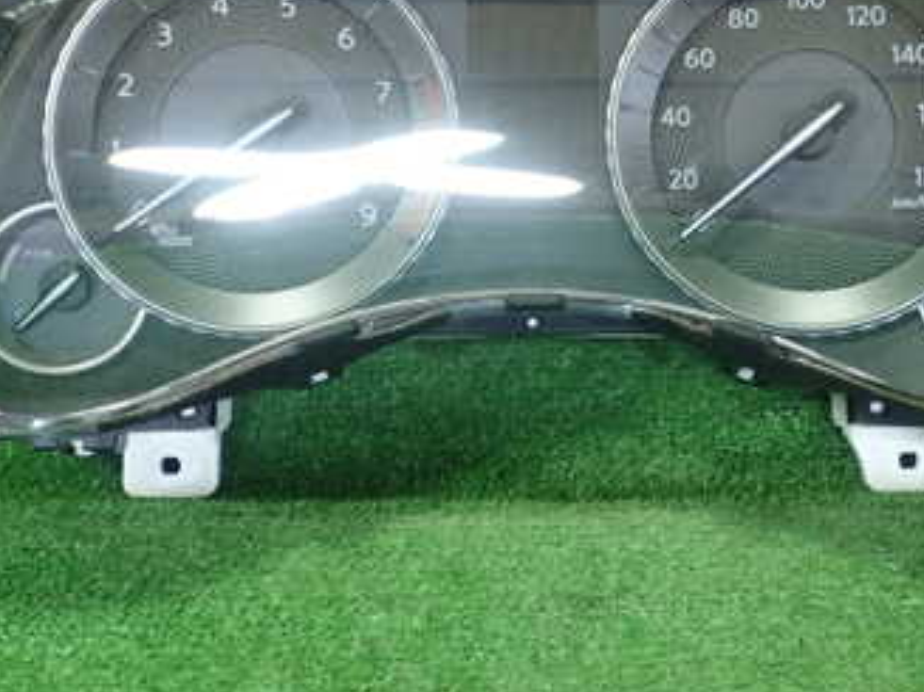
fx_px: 1468
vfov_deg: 26.1
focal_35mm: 55
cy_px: 144
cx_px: 520
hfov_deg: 34.9
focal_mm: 5.5
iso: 320
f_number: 2.3
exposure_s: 1/125
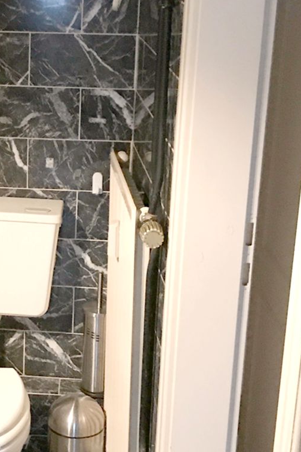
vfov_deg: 26.3
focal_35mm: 77
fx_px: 966
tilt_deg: -17.3
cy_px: 227
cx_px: 7
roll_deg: -0.8
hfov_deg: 17.3
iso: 100
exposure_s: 1/5
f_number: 1.8
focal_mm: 3.99
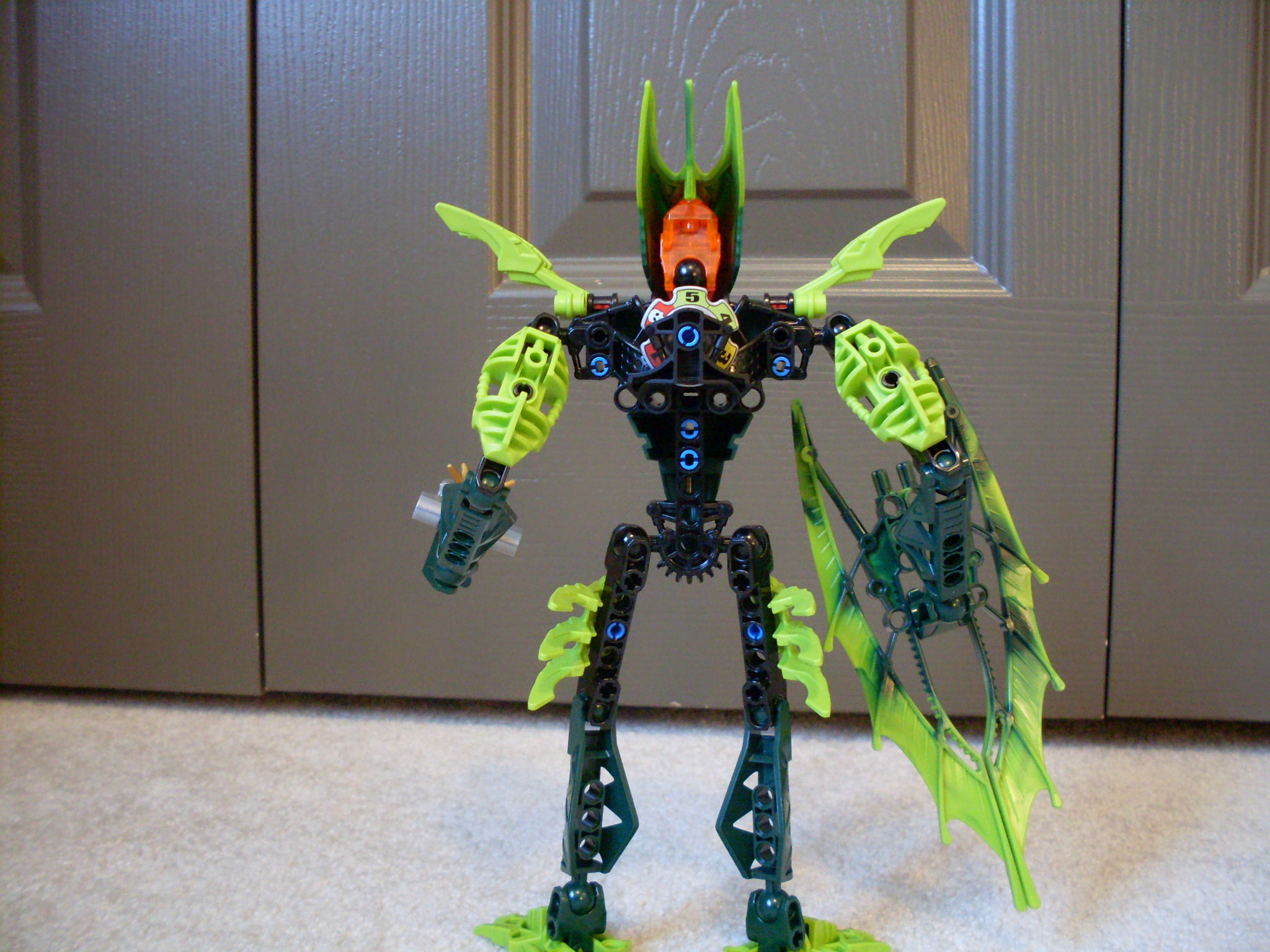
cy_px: 476
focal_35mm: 38
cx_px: 635
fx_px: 1394
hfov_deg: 49.0
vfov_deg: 37.7
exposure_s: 1/15
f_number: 2.8
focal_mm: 6.3
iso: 200
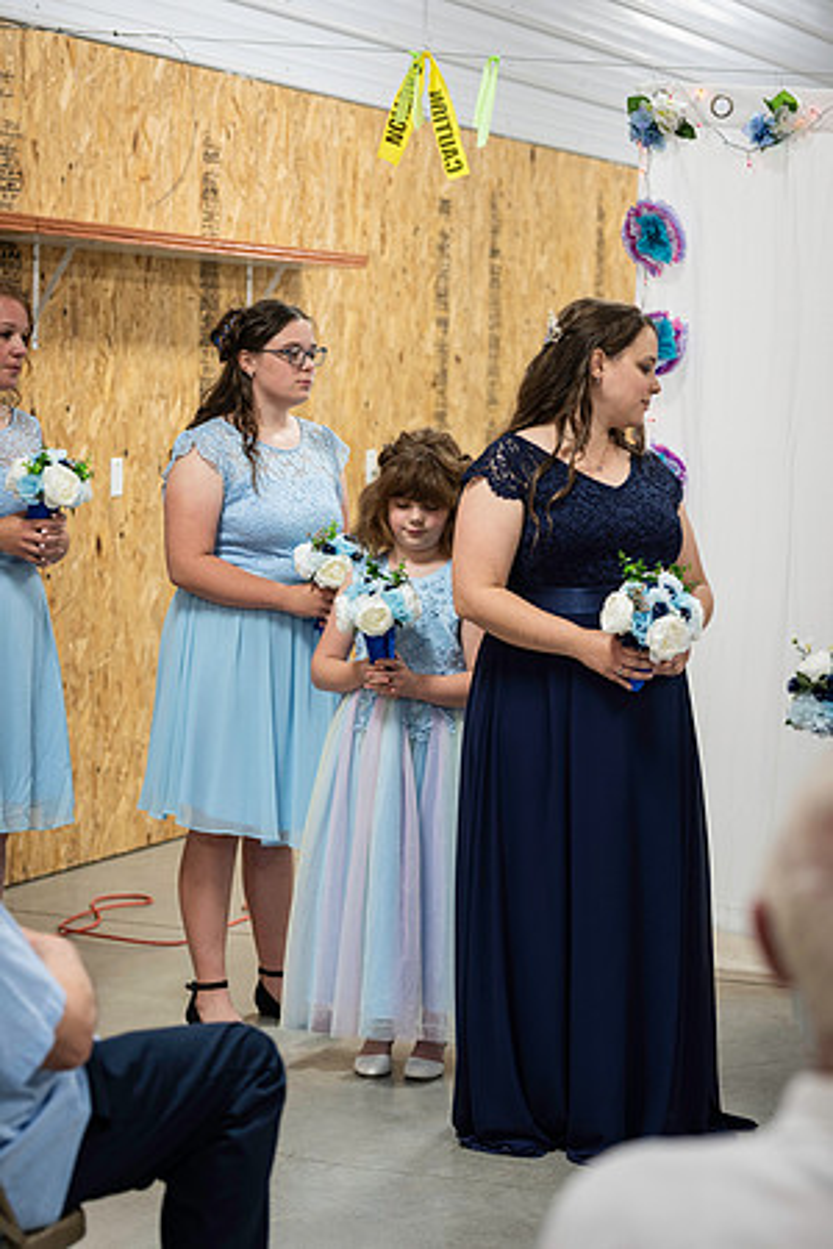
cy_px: 624
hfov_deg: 16.1
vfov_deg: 23.9
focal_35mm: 85
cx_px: 416
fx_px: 2950
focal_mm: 85
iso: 640
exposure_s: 1/125
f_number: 3.5
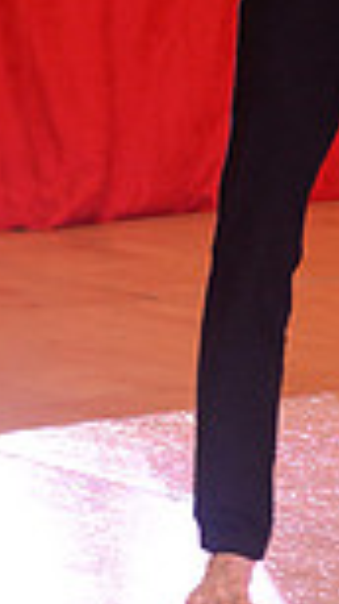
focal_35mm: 475
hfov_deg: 2.6
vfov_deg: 4.5
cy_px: -411
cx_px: 475
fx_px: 7595
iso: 2000
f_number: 4.5
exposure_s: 1/250
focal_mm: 120
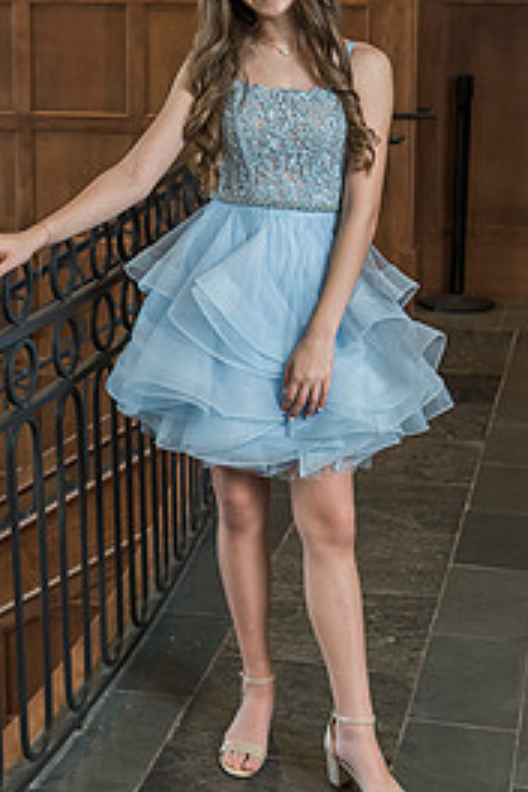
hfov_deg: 18.2
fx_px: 1650
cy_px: 300
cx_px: 216
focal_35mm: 75
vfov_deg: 26.9
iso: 800
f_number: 4
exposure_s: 1/125
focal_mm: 44
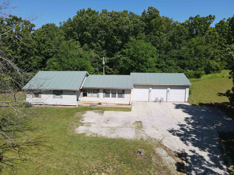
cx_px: 117
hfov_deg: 71.6
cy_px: 88
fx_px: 162
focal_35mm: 24
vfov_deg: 56.8
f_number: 2.8
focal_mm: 4.5
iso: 100
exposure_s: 1/640
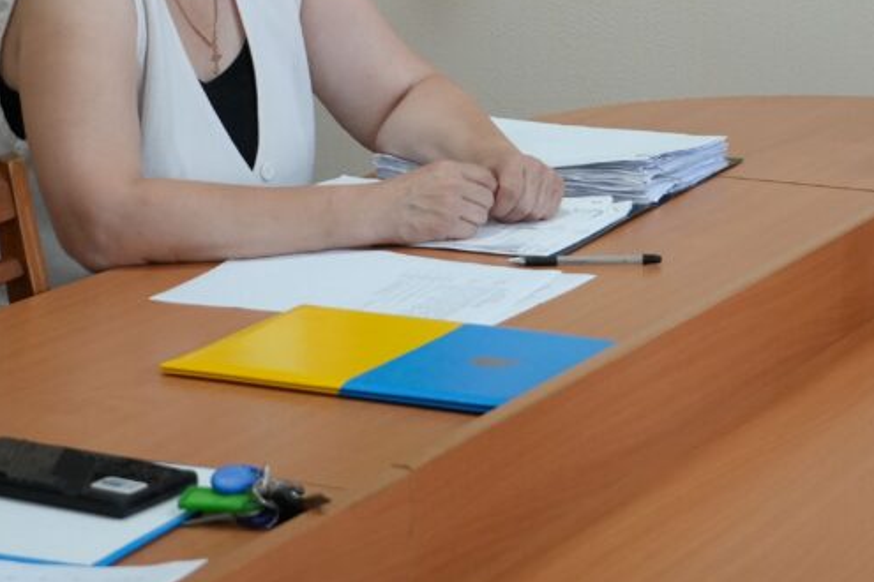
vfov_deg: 11.0
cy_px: 18
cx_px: 773
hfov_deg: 16.3
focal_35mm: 124
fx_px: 3010
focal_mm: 40
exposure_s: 1/160
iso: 1600
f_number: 5
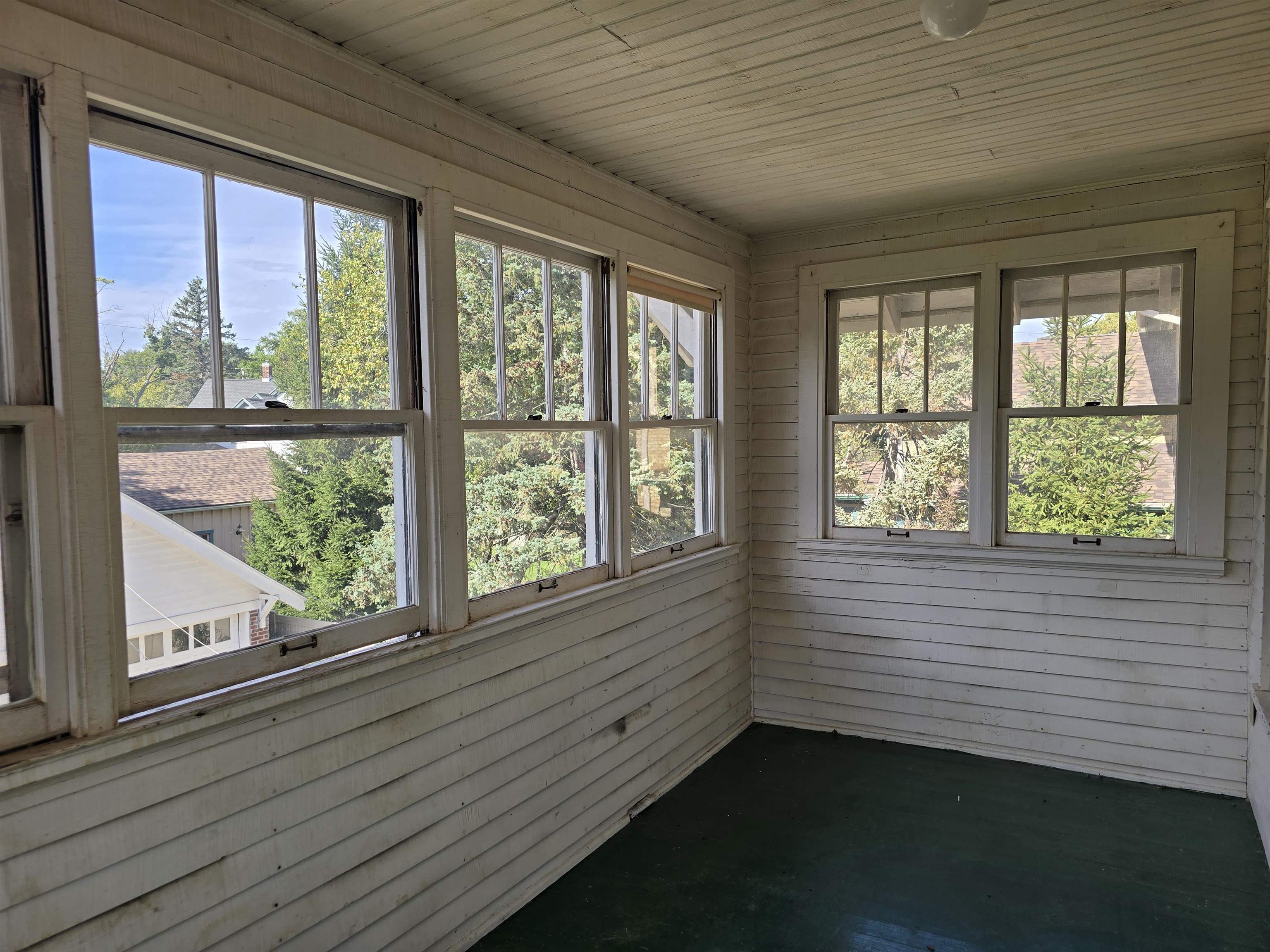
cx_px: 635
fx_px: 844
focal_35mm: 23
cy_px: 476
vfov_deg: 58.9
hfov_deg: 73.9
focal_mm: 6.3
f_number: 1.7
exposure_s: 1/296
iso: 12
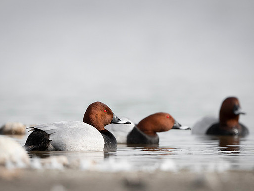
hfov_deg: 1.7
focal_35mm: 1150
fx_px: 8438
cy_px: 114
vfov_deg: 1.3
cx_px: 102
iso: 400
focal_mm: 700
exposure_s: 1/1600
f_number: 5.6
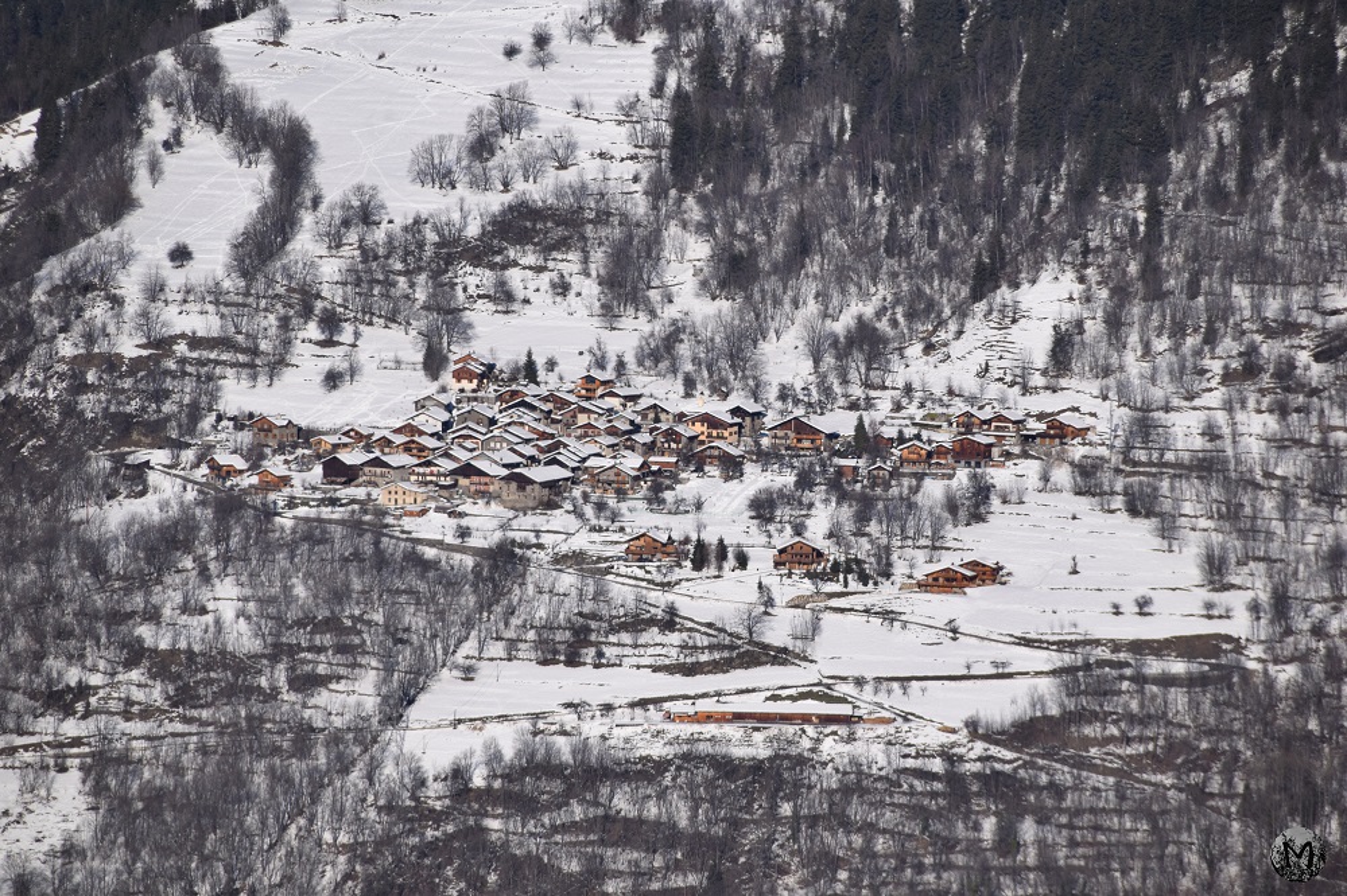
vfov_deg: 4.6
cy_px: 448
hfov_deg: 6.9
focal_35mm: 300
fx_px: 11221
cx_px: 674
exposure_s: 1/1250
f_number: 9
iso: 200
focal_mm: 200
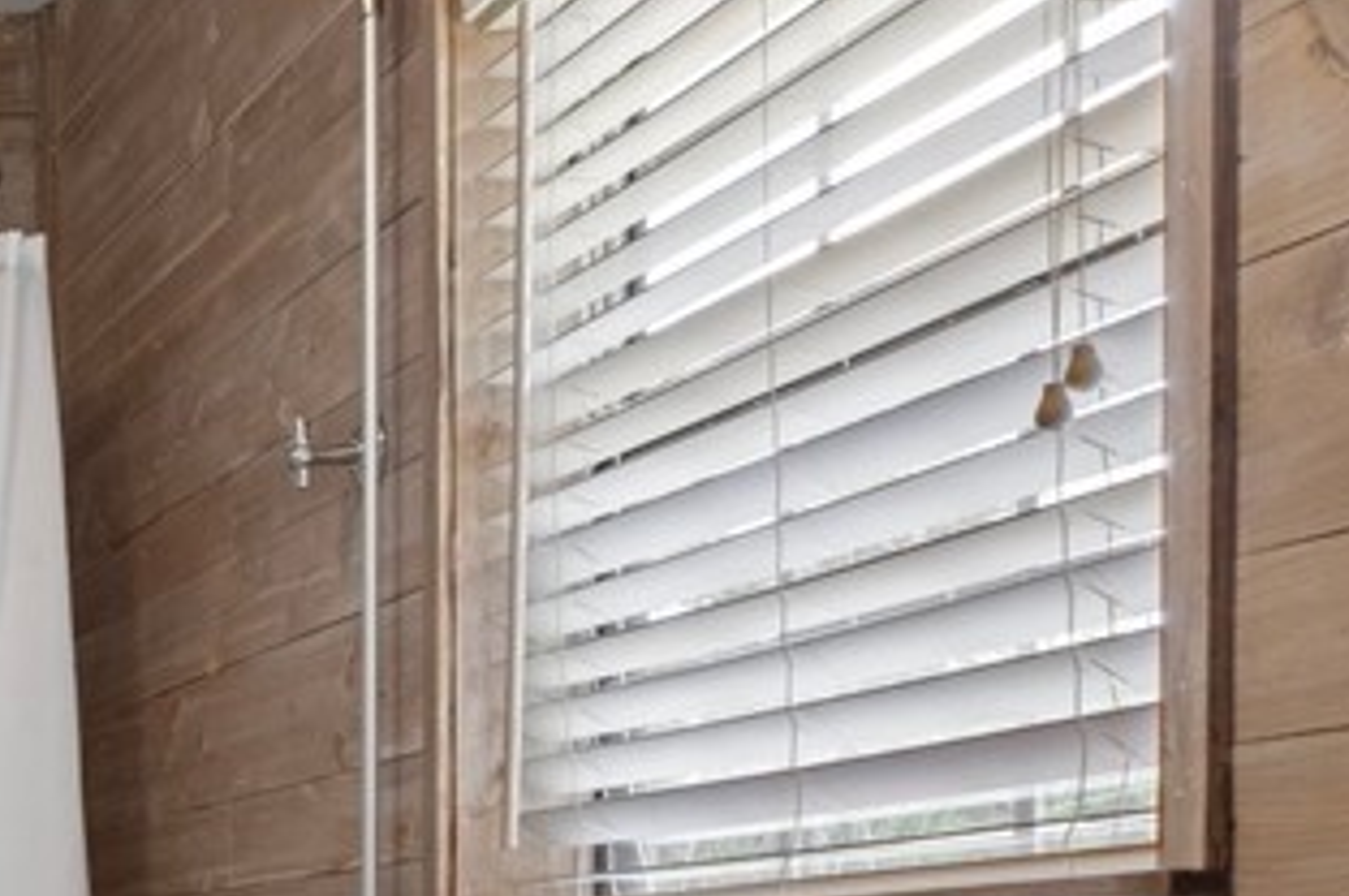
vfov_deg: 19.1
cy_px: 1014
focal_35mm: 68
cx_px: -698
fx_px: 2536
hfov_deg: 23.5
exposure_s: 2
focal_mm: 13
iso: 320
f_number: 9.5
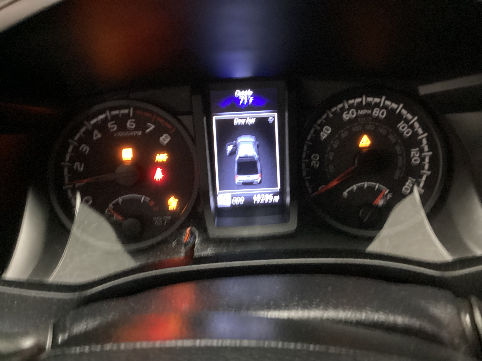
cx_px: 241
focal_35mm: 31
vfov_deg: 45.4
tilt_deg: -30.7
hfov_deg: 58.4
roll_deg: +0.3
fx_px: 432
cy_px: 180
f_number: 2.4
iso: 800
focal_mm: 3.3
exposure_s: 1/17
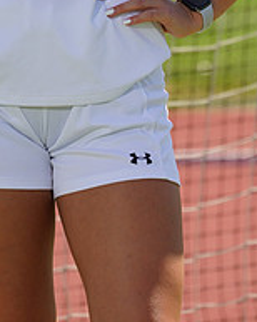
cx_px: 42
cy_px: -102
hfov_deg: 1.4
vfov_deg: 1.7
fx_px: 10751
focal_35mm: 1129
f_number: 13
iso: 200
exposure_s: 1/250
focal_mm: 400
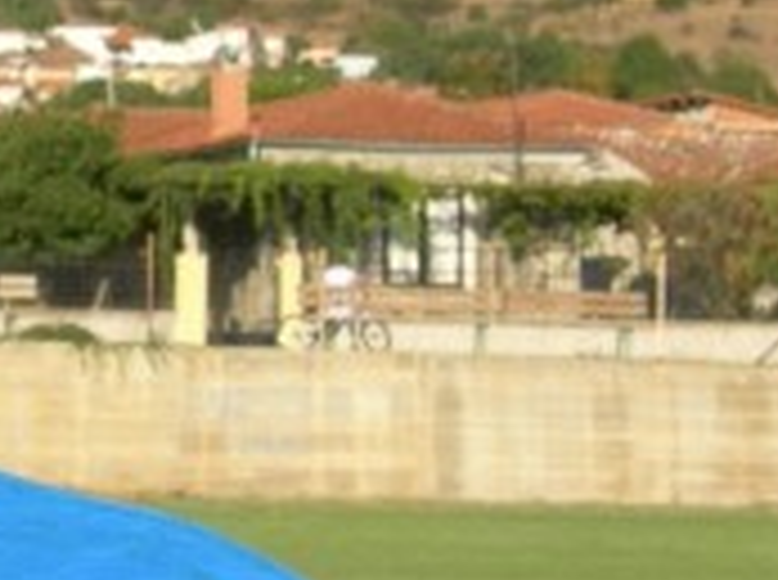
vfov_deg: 6.4
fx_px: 5226
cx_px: -400
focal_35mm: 233
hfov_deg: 8.3
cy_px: 270
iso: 50
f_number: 5.9
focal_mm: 12.7
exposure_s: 1/262
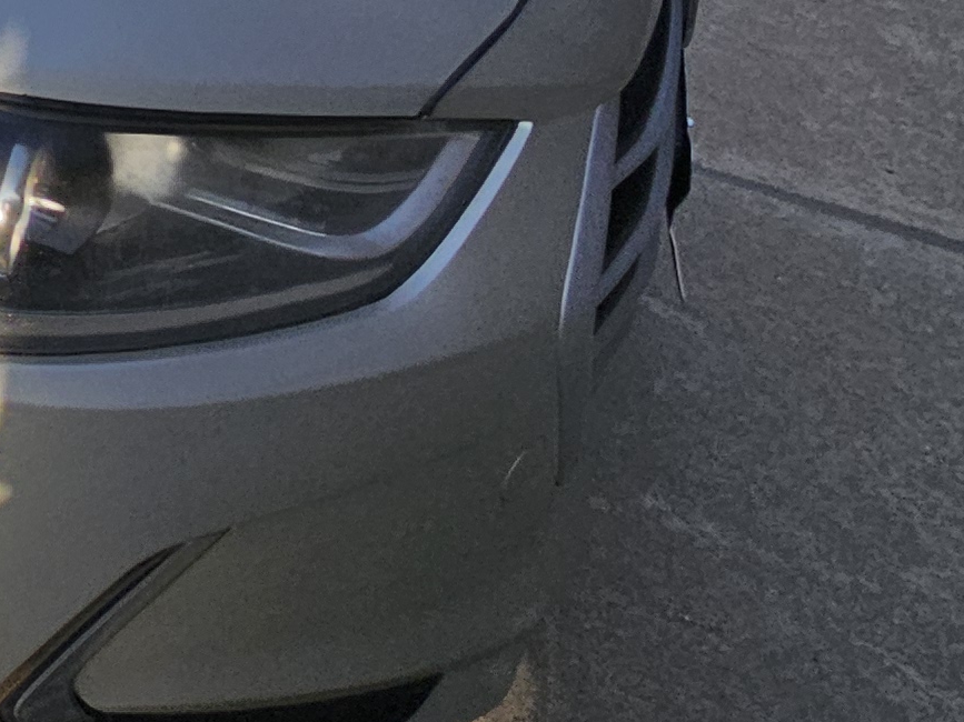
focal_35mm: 60
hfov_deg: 20.3
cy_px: -467
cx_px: -858
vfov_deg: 19.8
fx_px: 1671
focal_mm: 2.2
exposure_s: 1/2060
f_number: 2.2
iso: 50
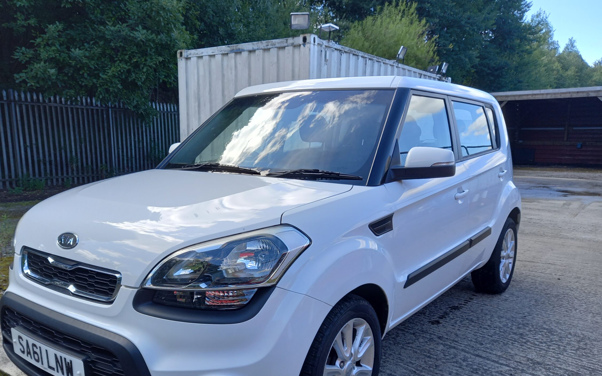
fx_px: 492
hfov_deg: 62.7
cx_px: 265
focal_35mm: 30
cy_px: 235
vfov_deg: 41.5
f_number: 2
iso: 25
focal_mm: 4.6
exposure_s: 1/167
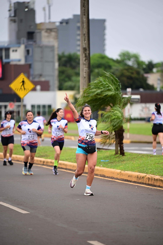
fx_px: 1359
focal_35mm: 200
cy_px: 122
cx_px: 82
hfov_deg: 6.9
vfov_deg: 10.3
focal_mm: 200
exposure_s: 1/1000
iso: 320
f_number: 2.8
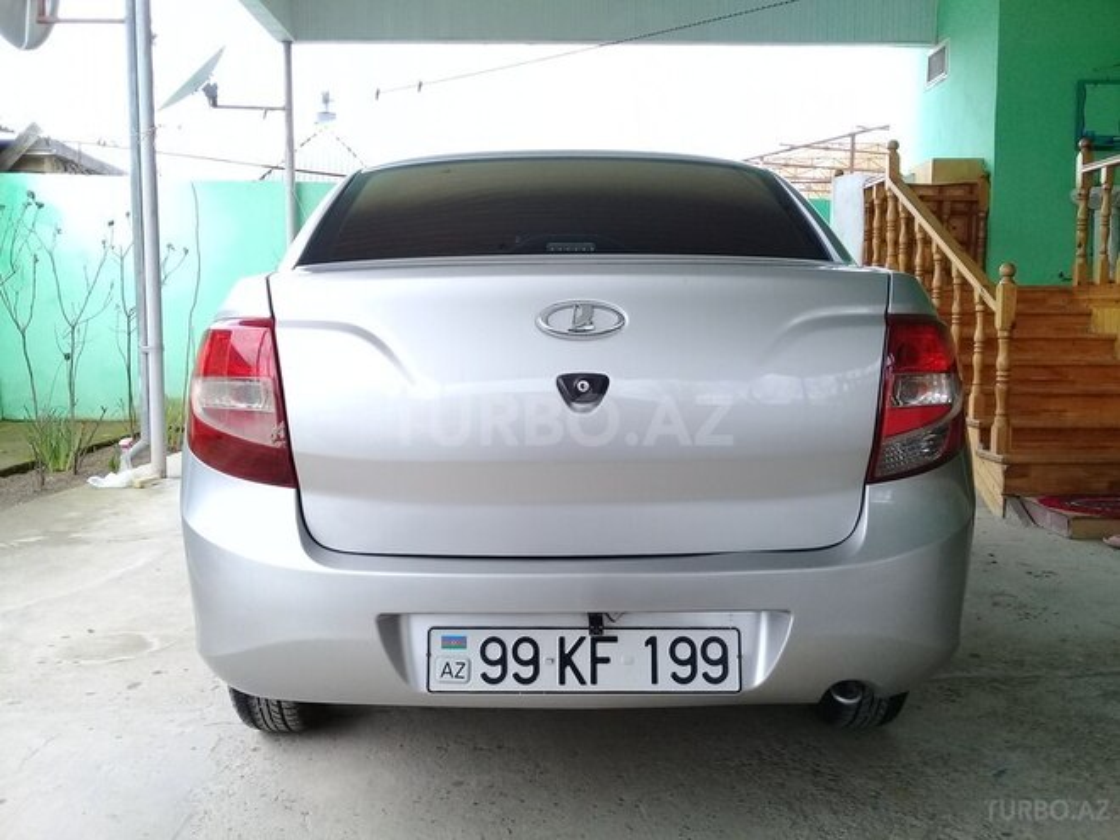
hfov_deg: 58.4
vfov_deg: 45.4
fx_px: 1003
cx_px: 560
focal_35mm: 31
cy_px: 420
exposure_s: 1/114
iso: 50
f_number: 2.2
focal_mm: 3.3
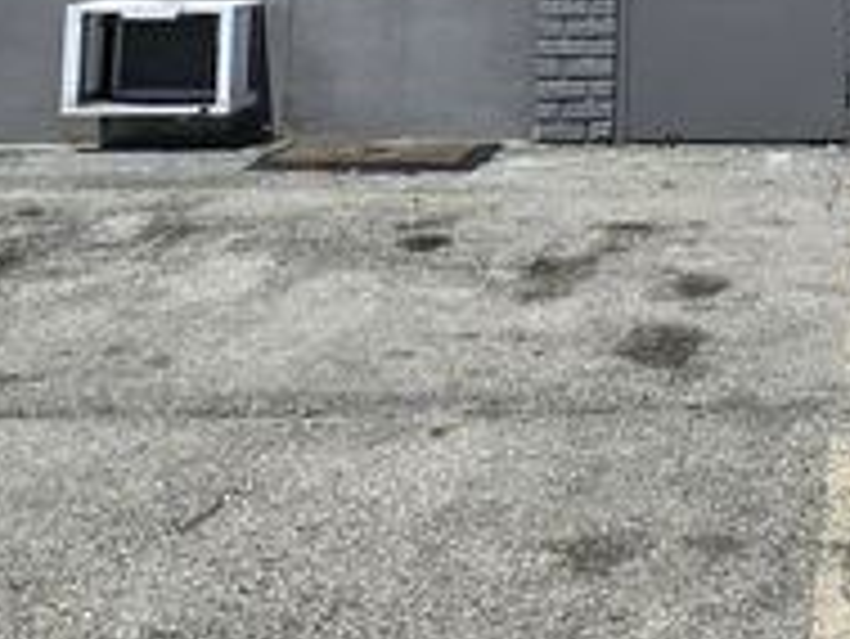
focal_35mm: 78
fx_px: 1917
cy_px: -356
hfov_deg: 24.0
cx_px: 832
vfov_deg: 16.9
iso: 12
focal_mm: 6.3
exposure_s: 1/1279
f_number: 1.7
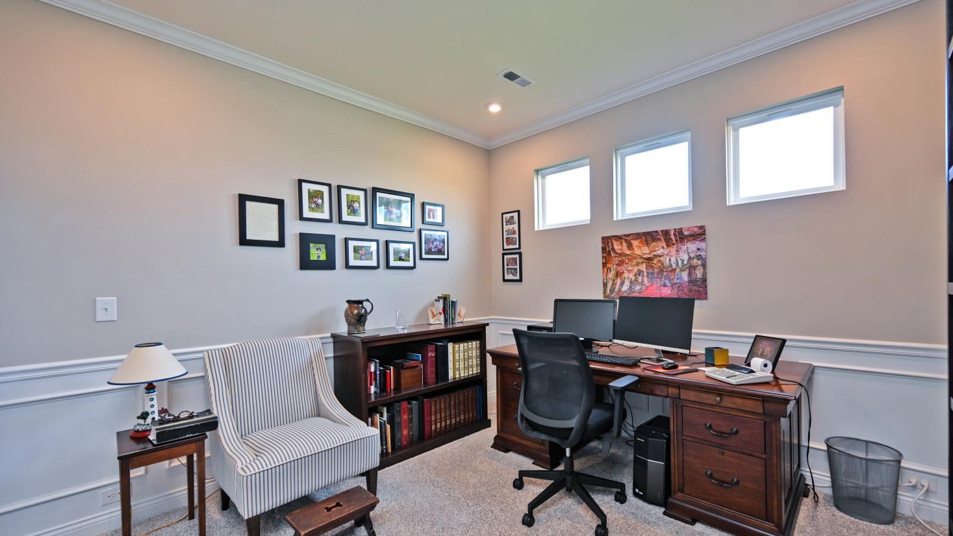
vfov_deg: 70.4
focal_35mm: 15
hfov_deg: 103.0
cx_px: 475
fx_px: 379
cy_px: 287
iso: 220
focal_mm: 14
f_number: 4
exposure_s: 1/60
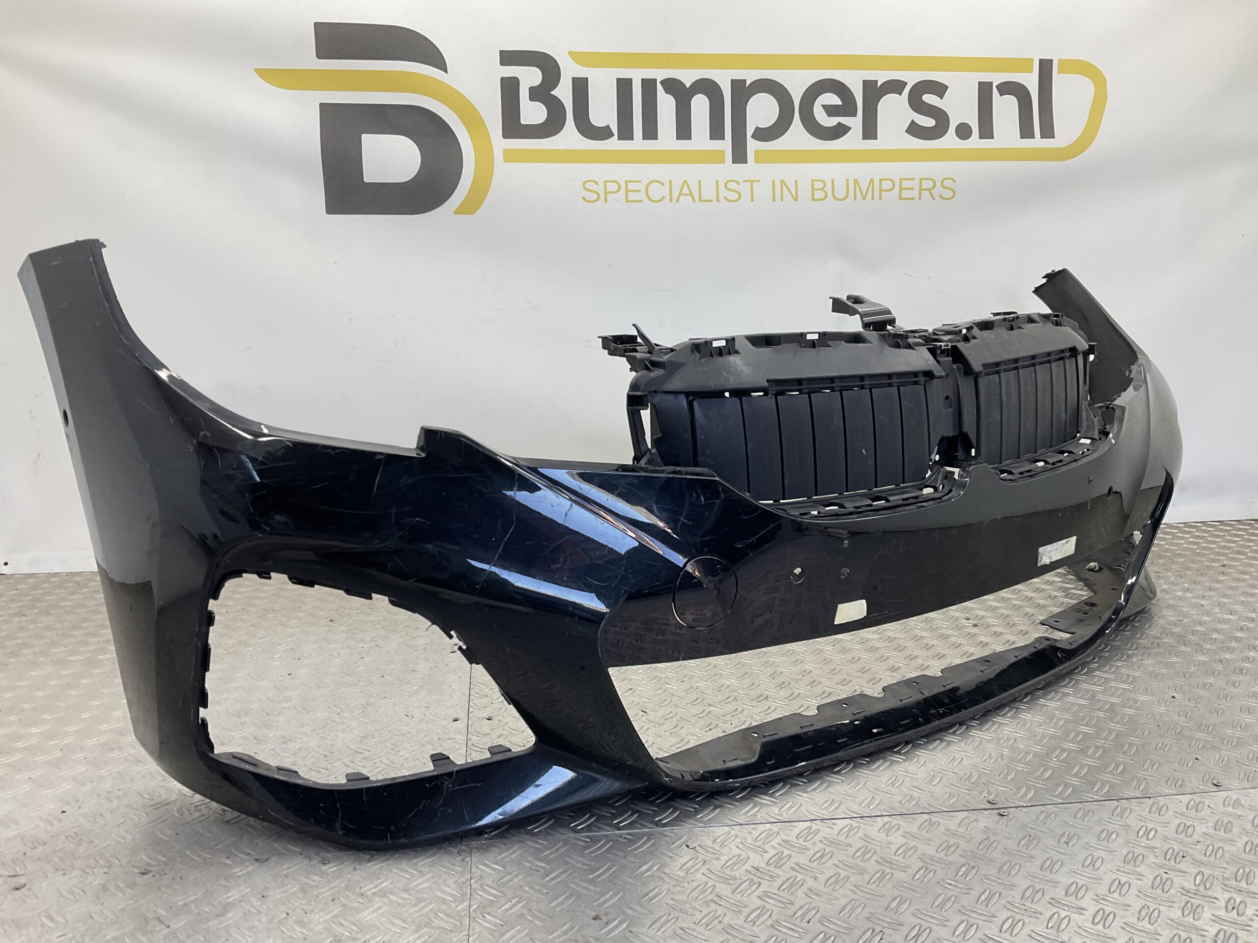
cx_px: 629
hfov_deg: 61.7
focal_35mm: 29
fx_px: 1054
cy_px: 472
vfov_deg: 48.2
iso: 25
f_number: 1.8
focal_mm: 3
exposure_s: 1/120
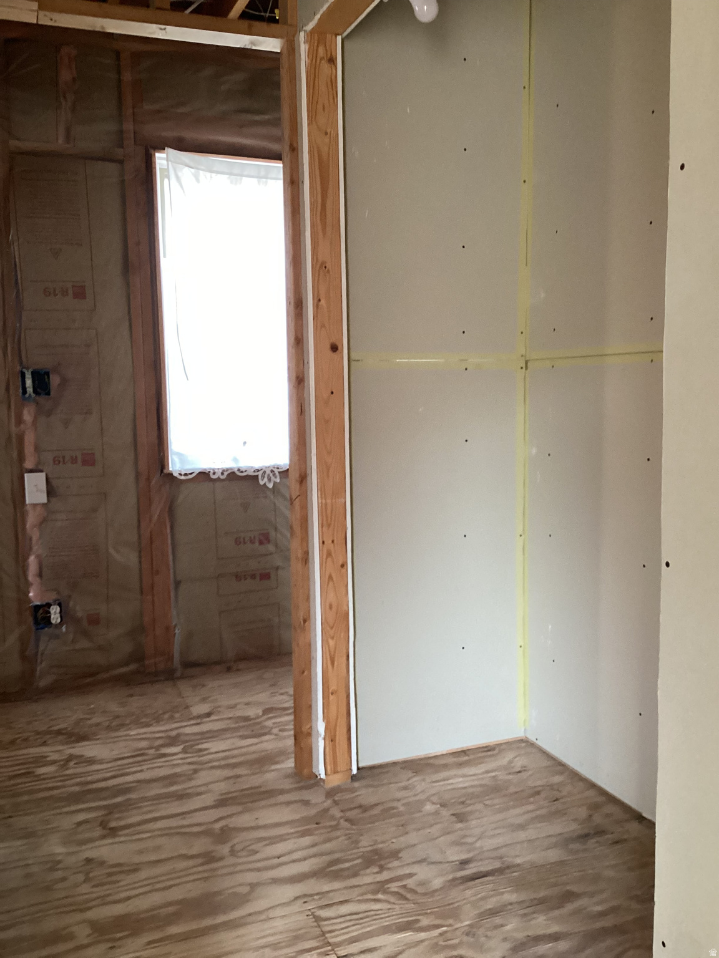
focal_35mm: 31
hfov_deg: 45.4
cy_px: 479
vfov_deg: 58.4
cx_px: 360
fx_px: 859
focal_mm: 3.3
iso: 400
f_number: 2.4
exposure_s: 1/60
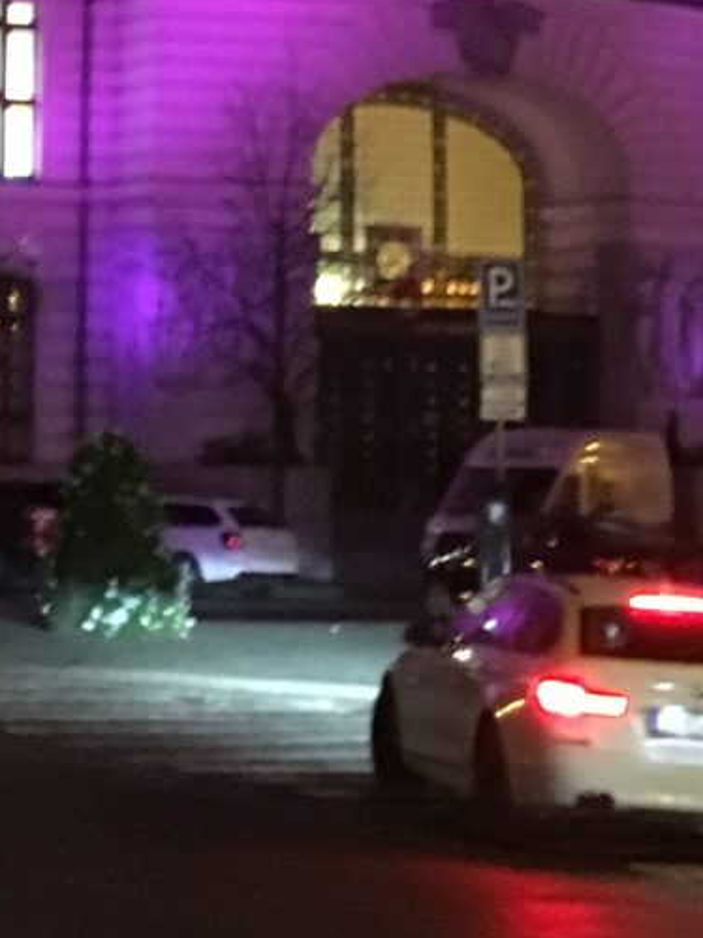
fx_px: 3224
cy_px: -139
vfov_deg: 16.0
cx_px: 224
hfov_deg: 12.4
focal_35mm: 119
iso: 640
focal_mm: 4.15
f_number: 2.2
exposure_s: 1/17
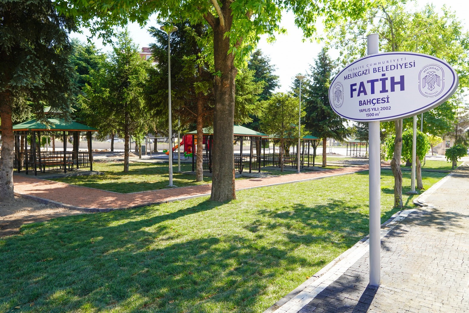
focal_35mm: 24
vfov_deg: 53.1
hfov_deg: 73.7
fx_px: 313
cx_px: 234
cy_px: 156
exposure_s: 1/200
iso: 100
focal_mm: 24
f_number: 5
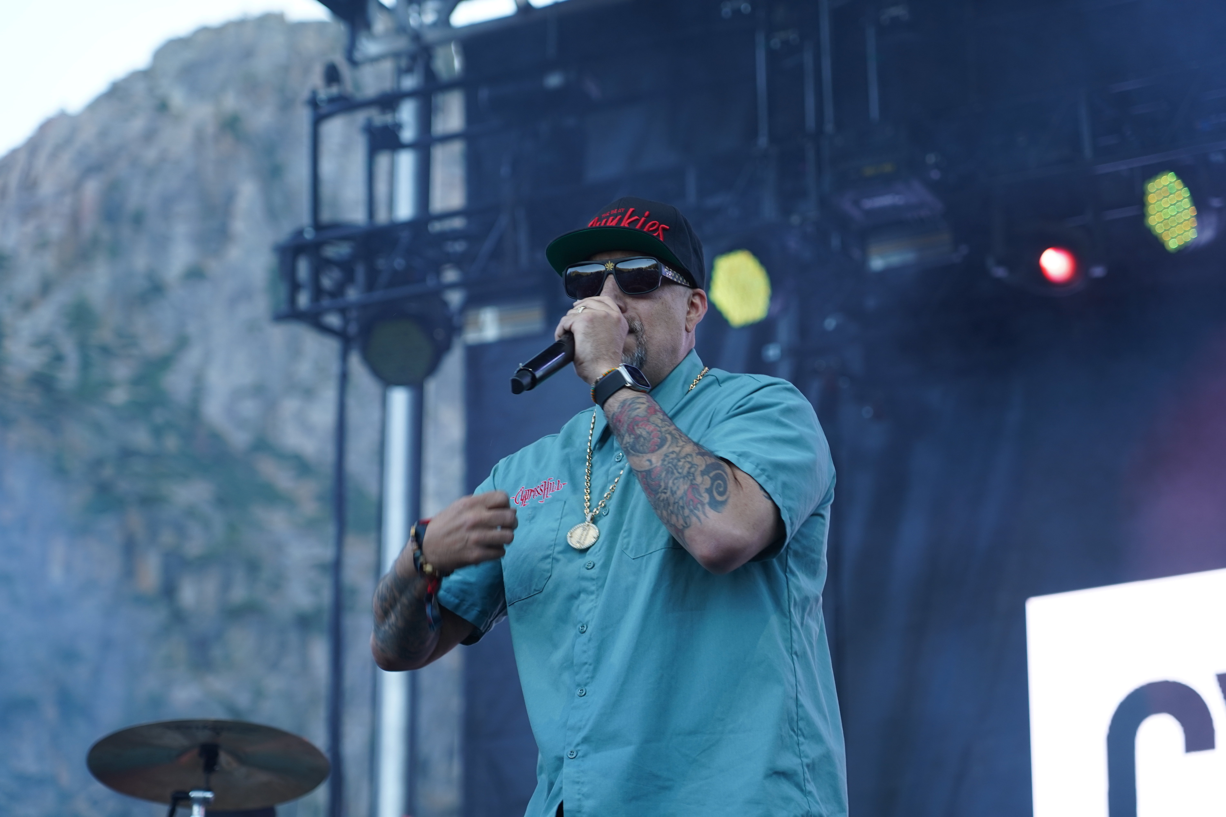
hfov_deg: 19.5
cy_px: 408
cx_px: 613
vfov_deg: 13.0
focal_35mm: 105
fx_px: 3576
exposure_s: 1/160
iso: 320
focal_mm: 105
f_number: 4
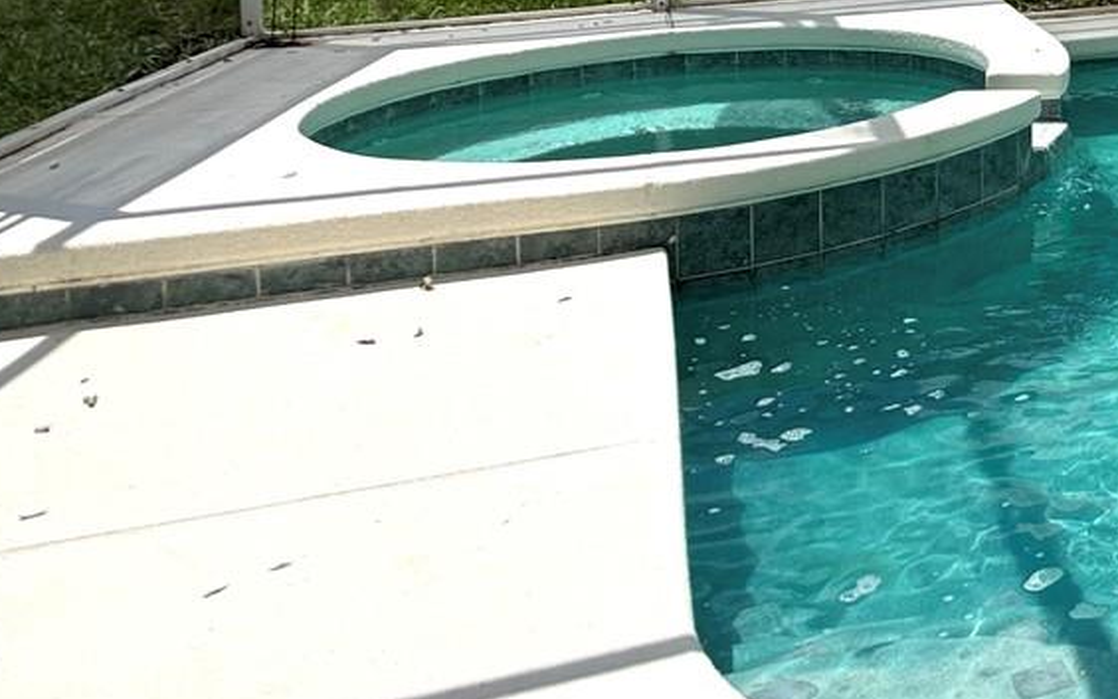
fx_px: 2194
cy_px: -253
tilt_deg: -0.4
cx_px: 1490
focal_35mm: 72
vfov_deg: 16.9
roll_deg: -0.2
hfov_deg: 24.6
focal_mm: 6.76
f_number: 1.78
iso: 80
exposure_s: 1/6711
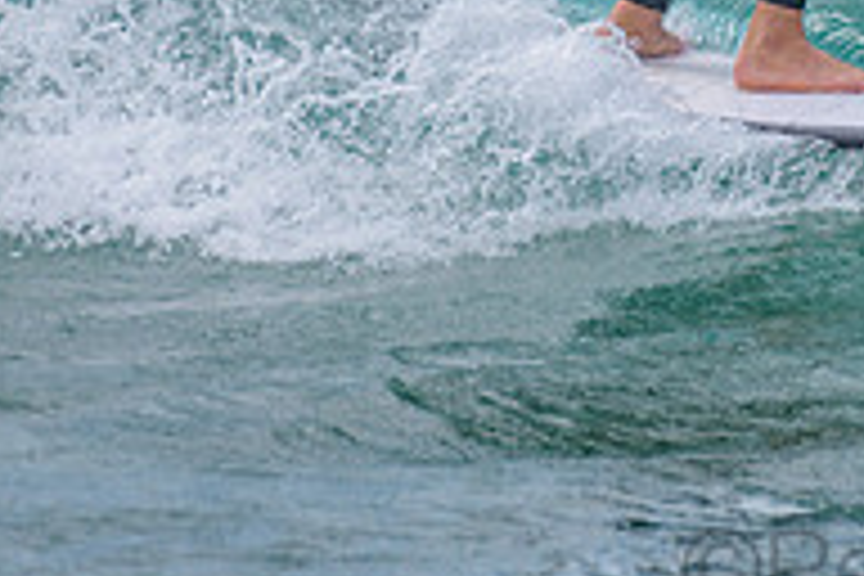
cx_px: 888
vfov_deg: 0.7
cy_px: -214
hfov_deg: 1.1
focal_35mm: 1856
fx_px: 44541
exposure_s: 1/1600
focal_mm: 500
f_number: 5.6
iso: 140
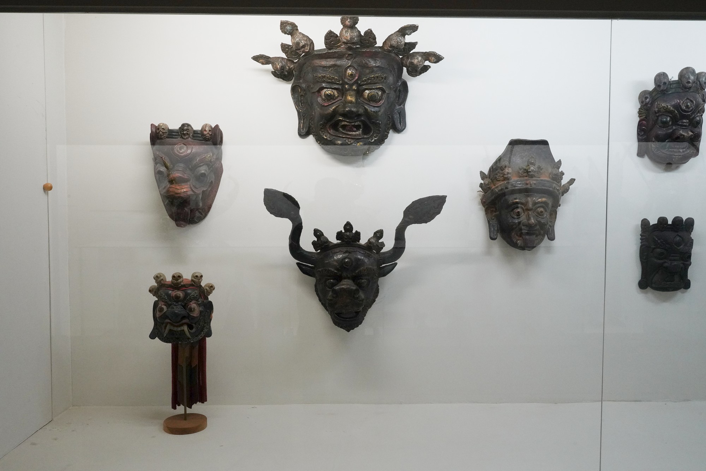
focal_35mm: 33
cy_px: 236
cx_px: 353
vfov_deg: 40.0
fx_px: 647
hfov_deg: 57.2
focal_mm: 33
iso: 5000
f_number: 18
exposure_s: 1/100
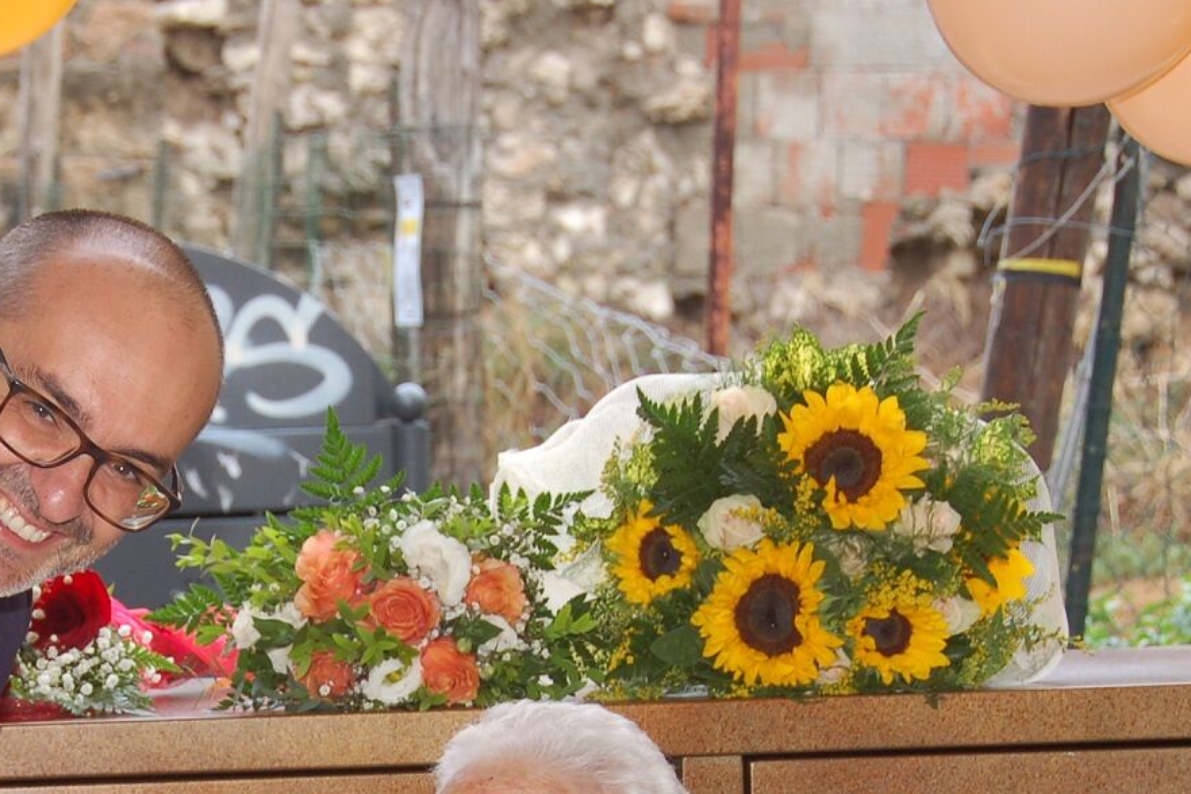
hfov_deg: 13.0
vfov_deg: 8.7
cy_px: 817
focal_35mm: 157
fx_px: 5193
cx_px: 242
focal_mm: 48
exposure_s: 1/125
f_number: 6.3
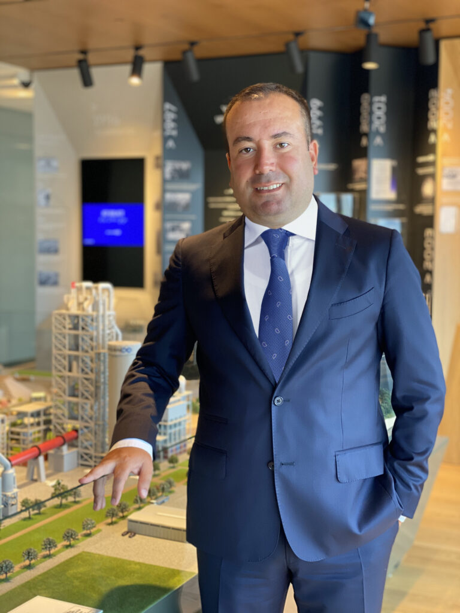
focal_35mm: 52
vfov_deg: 36.8
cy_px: 306
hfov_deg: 28.0
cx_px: 230
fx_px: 921
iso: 100
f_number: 2
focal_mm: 6
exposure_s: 1/100
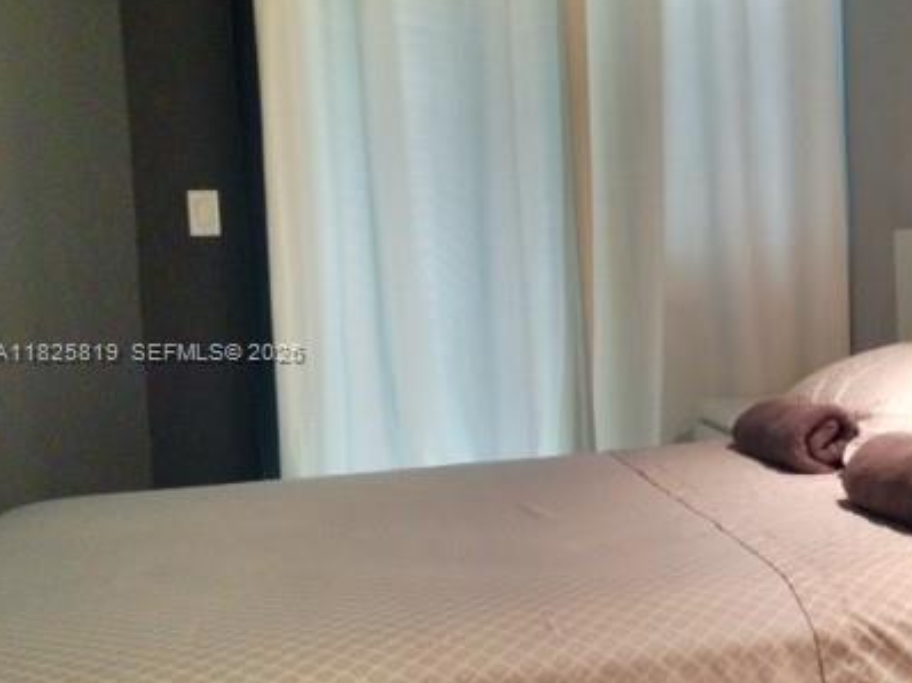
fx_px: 1396
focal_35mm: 53
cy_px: 353
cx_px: 722
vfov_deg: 27.5
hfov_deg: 35.1
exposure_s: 1/20
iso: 160
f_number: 2.4
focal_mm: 4.12
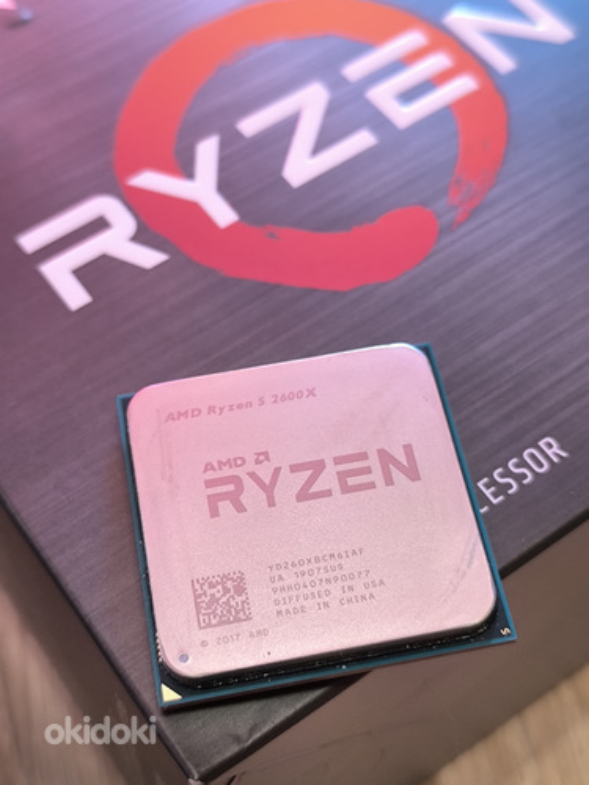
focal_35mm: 53
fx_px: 1202
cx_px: 294
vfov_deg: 36.2
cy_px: 392
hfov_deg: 27.5
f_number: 1.65
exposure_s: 1/33.3
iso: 800
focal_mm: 6.14
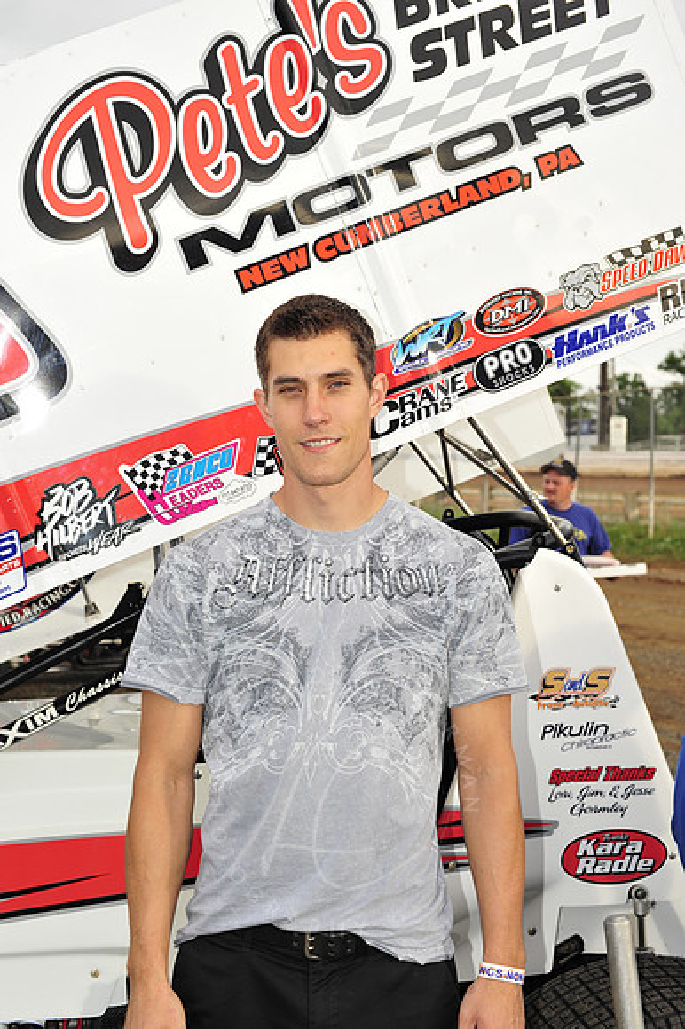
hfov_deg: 27.0
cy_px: 514
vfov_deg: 39.6
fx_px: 1429
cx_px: 342
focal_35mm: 50
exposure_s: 1/250
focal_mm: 50
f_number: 8
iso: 500
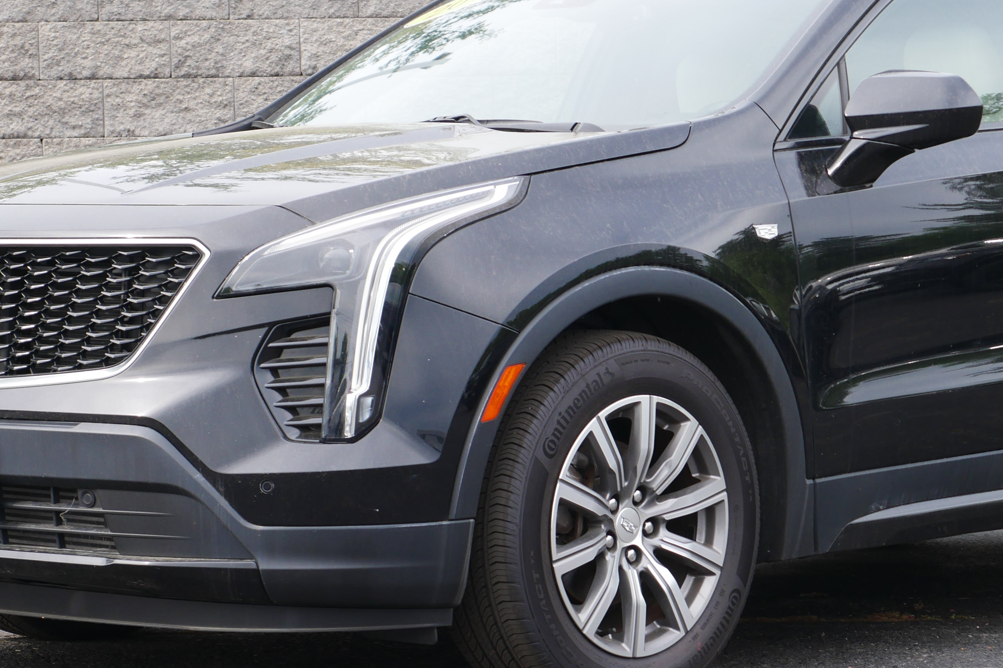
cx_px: 638
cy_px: 379
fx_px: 3399
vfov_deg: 11.2
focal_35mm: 122
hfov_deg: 16.8
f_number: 5.6
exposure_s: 1/160
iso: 200
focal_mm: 34
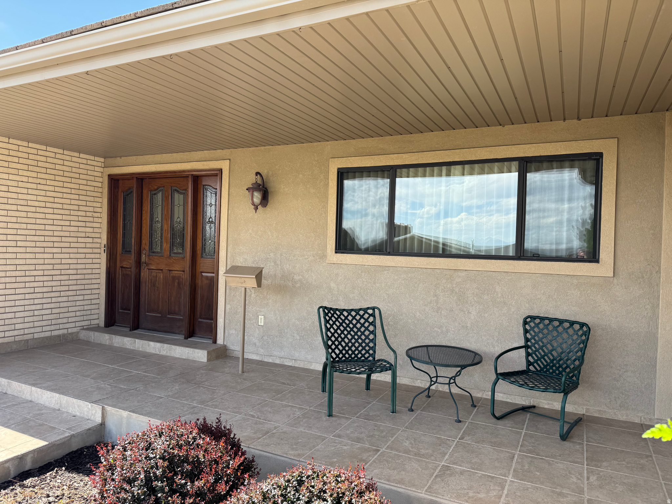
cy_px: 252
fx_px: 466
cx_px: 336
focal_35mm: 24
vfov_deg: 56.8
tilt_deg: -0.9
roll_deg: -2.3
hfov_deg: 71.6
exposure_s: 1/966
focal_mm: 6.76
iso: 80
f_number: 1.78
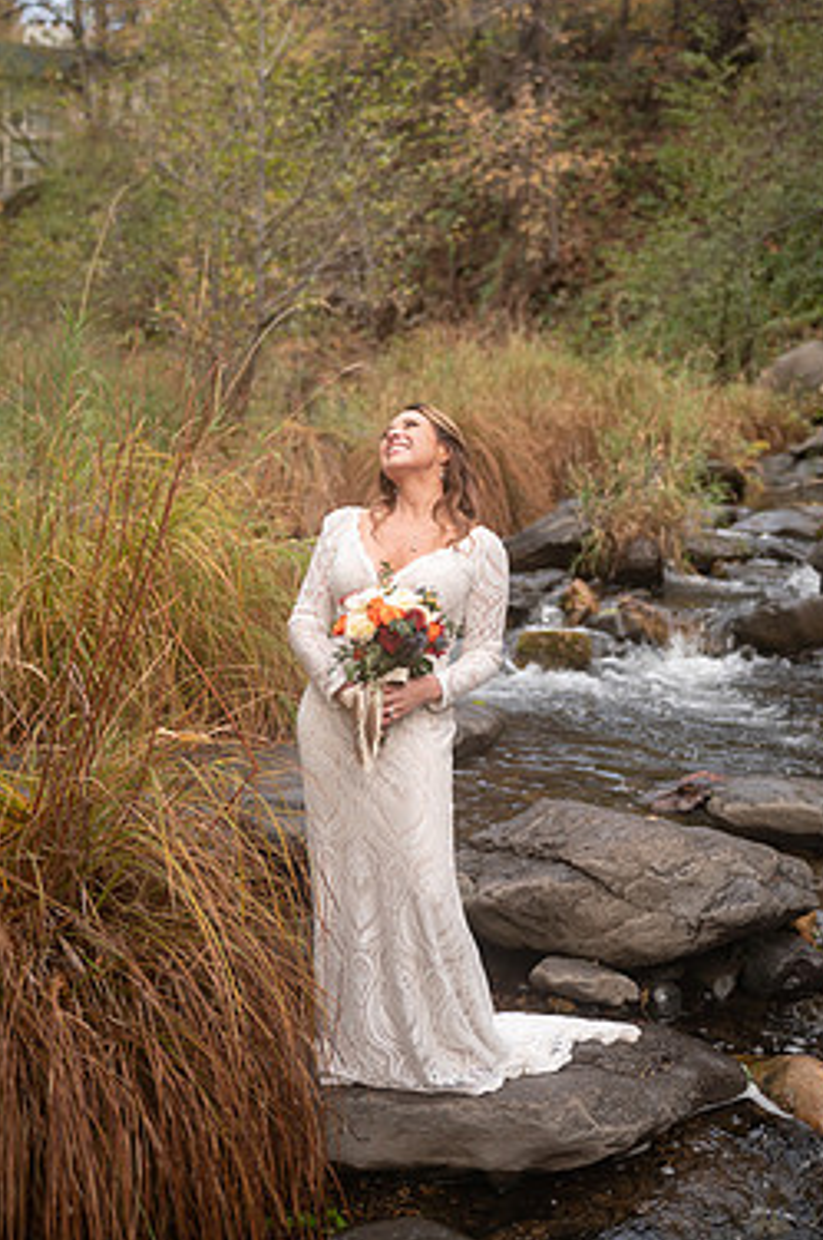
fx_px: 1650
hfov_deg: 28.0
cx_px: 464
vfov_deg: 41.0
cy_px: 509
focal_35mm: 48
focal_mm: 40
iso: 640
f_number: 2.8
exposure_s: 1/320
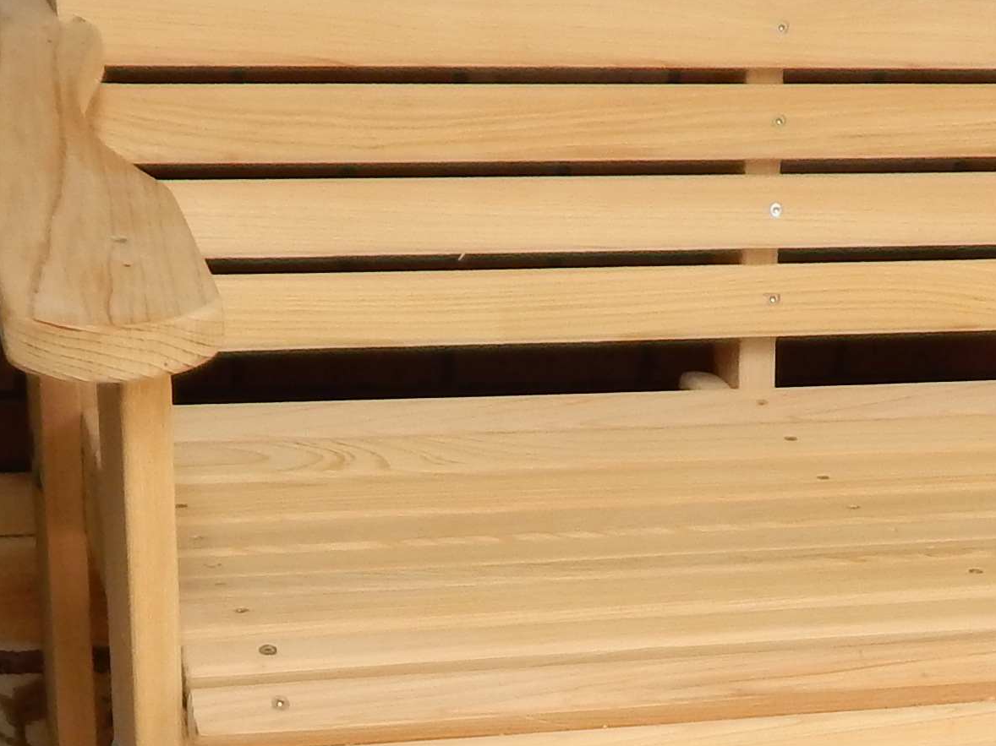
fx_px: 2589
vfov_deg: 15.8
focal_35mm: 90
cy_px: 902
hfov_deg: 21.7
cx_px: 607
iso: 125
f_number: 3
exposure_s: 1/100
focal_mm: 4
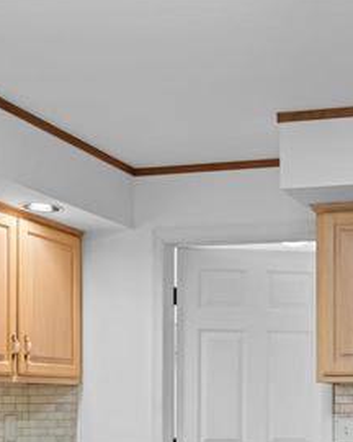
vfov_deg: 28.3
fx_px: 836
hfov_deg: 22.8
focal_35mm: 64
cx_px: 358
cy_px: 406
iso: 400
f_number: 6.7
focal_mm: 18
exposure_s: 1/6
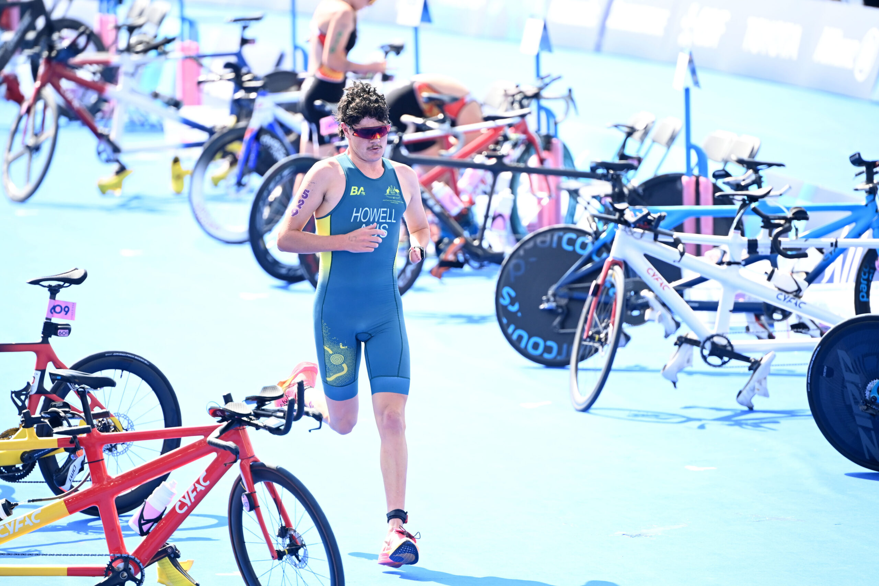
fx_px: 9766
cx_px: 440
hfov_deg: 5.2
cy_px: 293
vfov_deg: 3.4
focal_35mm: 400
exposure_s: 1/2000
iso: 1250
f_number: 4
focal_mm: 400
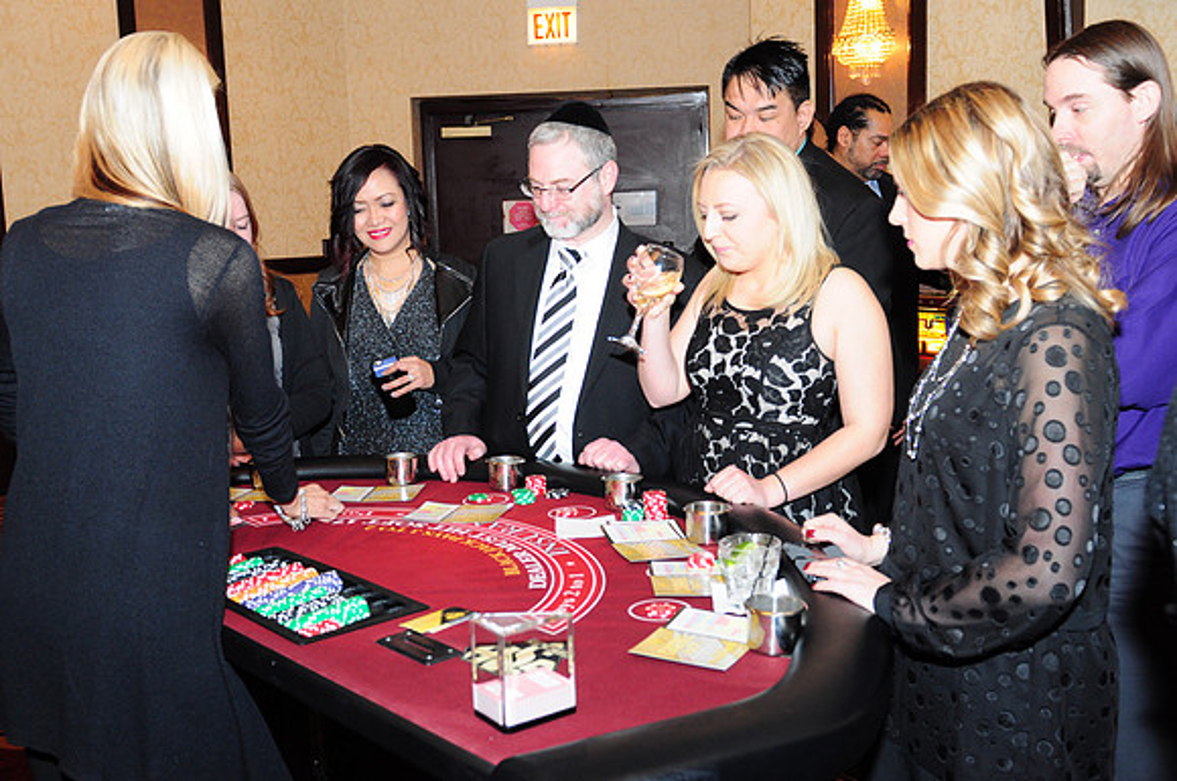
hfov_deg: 53.2
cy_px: 390
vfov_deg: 36.8
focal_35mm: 36
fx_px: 1175
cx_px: 588
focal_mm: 24
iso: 800
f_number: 4
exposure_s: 1/60
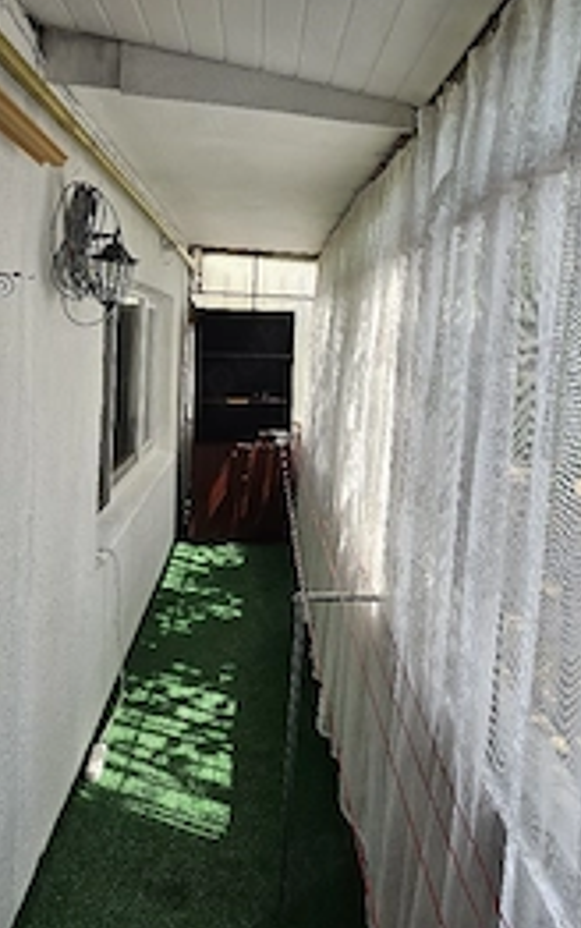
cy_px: 354
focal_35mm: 21
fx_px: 531
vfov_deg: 80.9
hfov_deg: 56.1
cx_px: 386
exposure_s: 1/182
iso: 50
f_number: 2.2
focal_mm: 2.2
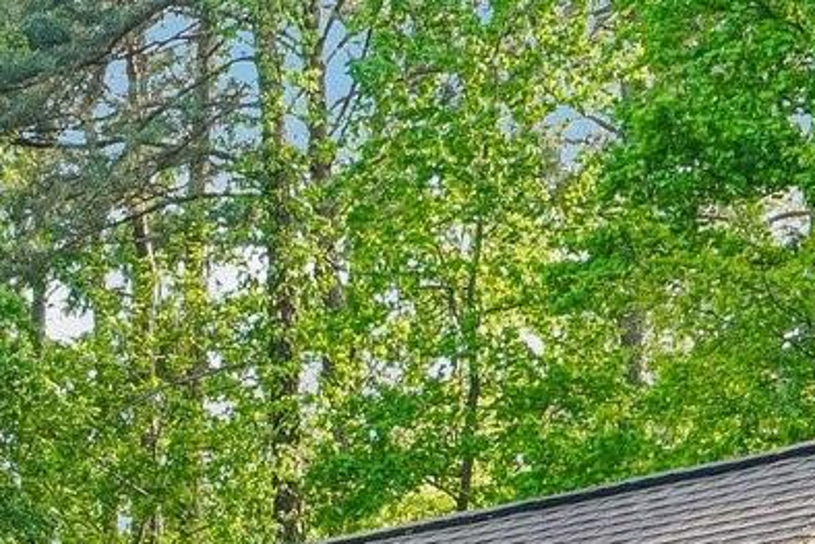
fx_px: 3533
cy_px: 1145
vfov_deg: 8.3
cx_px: -147
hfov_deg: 12.9
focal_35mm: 156
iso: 320
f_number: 8
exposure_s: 1/30
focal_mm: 20
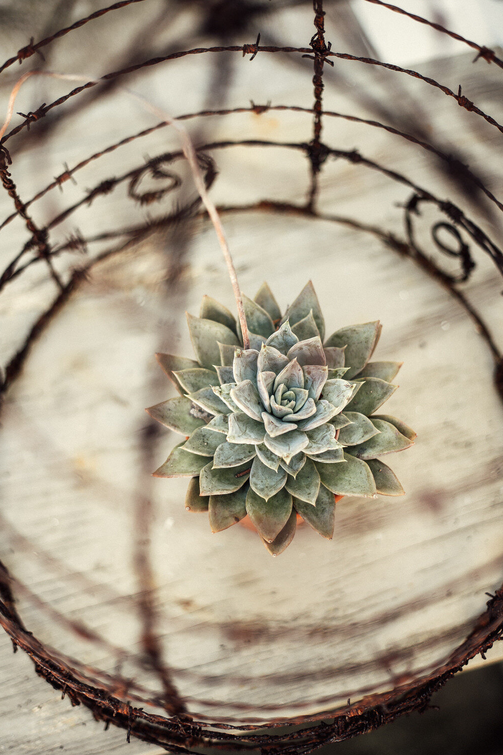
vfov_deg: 37.5
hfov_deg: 25.5
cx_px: 240
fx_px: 1111
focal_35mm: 53
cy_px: 396
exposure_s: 1/1000
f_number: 2
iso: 200
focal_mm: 50
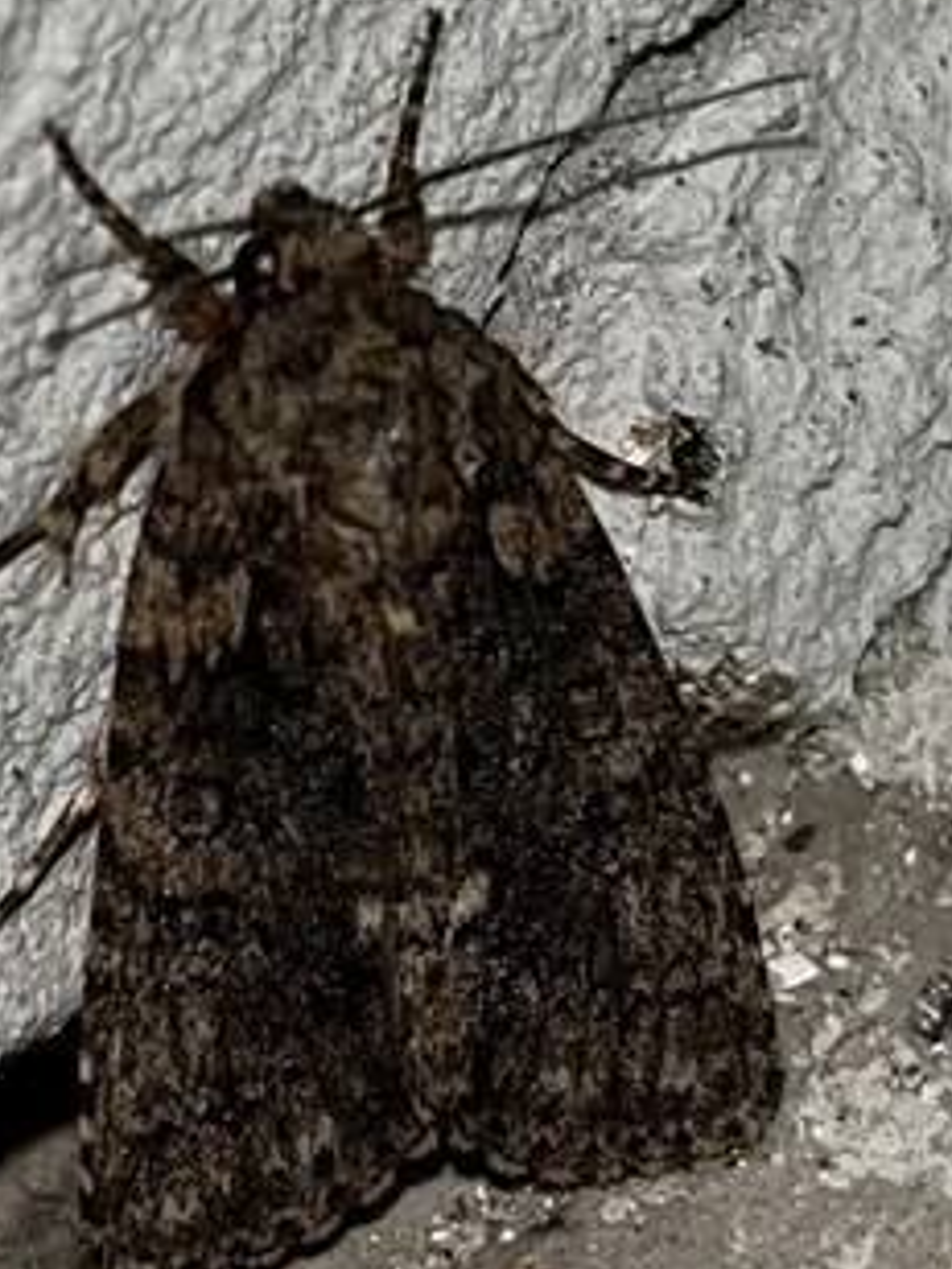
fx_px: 1980
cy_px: 791
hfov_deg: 27.0
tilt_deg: -46.4
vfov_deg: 35.4
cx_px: 367
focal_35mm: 54
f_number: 1.6
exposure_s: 1/2179
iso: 32
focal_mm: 5.1
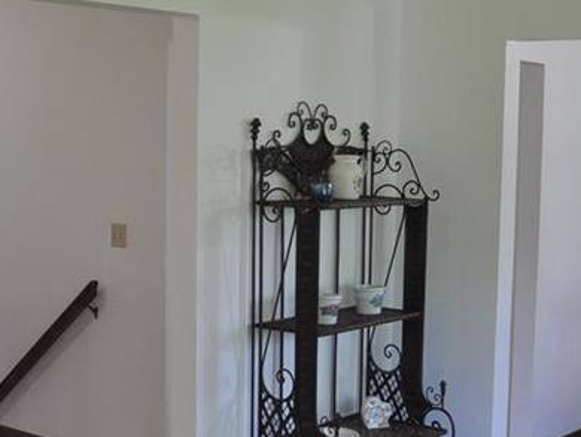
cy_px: 256
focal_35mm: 68
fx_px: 1142
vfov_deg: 21.6
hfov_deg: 28.5
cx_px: 338
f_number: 4
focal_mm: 18
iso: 400
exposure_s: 1/60
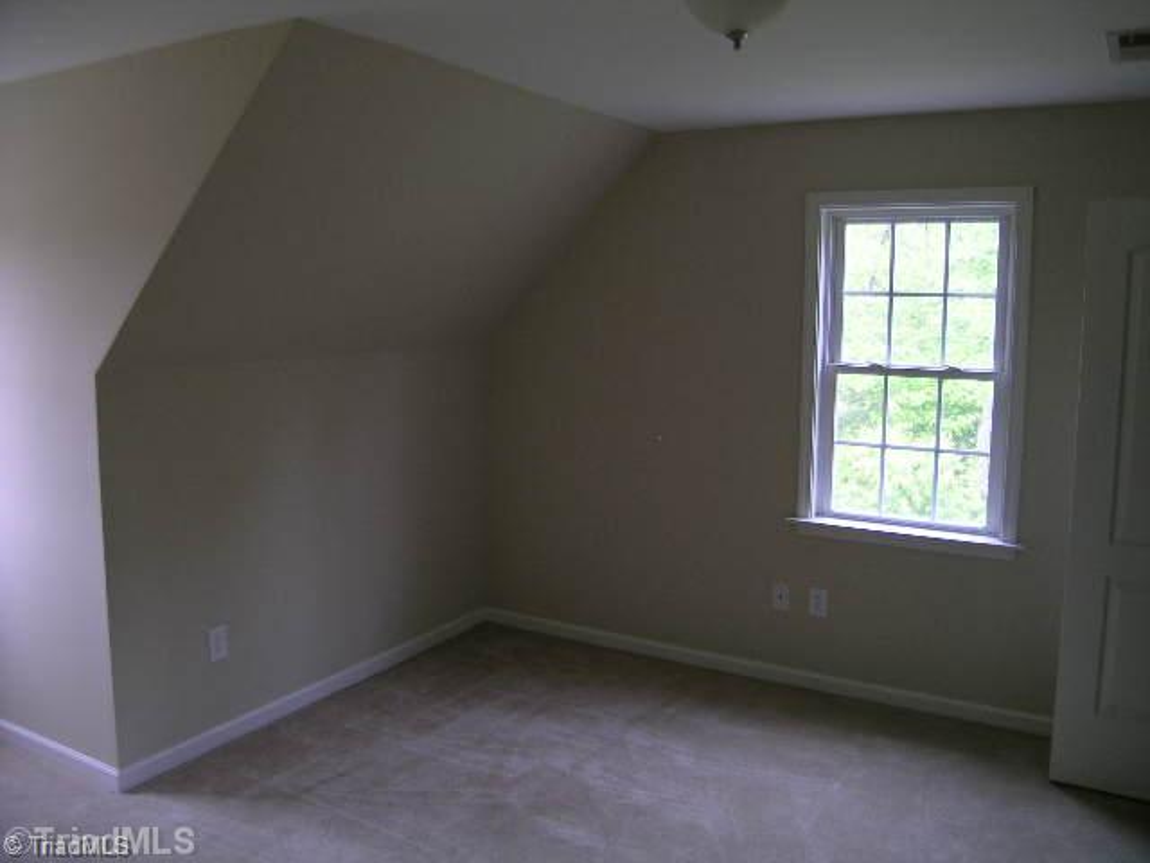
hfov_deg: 63.4
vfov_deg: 49.7
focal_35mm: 28
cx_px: 575
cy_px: 432
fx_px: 930
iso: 50
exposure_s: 1/36.2
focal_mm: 5.8
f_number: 2.8
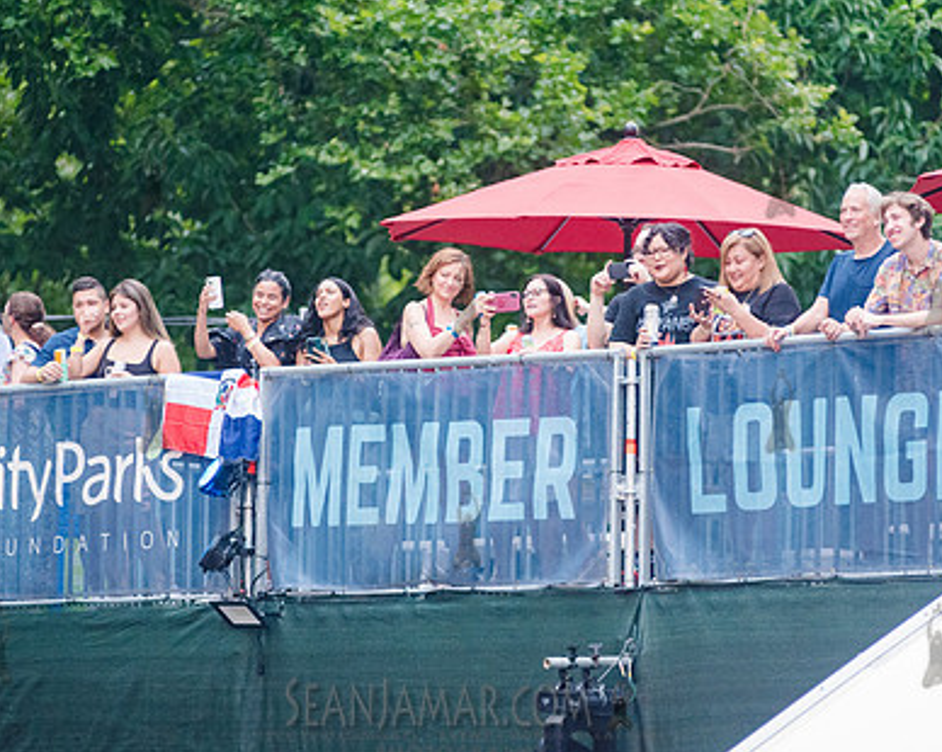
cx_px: 466
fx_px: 7830
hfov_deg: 6.9
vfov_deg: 5.5
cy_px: 292
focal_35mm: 281
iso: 4000
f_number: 3.2
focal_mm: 200
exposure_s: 1/500
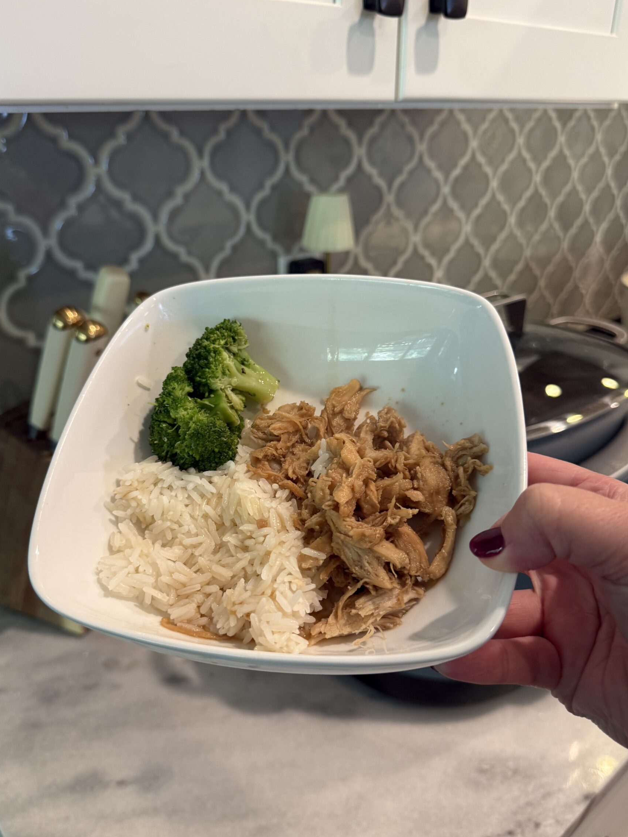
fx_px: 653
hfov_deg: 51.3
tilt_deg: -26.2
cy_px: 438
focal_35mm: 27
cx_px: 304
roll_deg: -0.1
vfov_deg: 65.3
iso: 250
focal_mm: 6.76
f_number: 1.78
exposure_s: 1/60
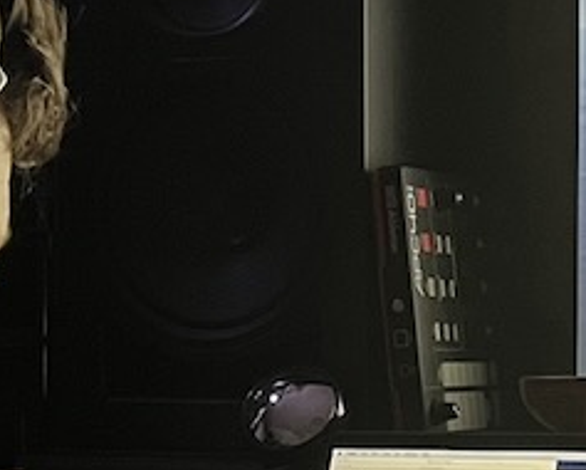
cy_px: 485
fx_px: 2378
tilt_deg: -3.1
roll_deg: +0.8
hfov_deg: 14.0
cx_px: 487
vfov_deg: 11.2
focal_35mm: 137
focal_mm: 5.1
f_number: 1.6
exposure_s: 1/40
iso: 500
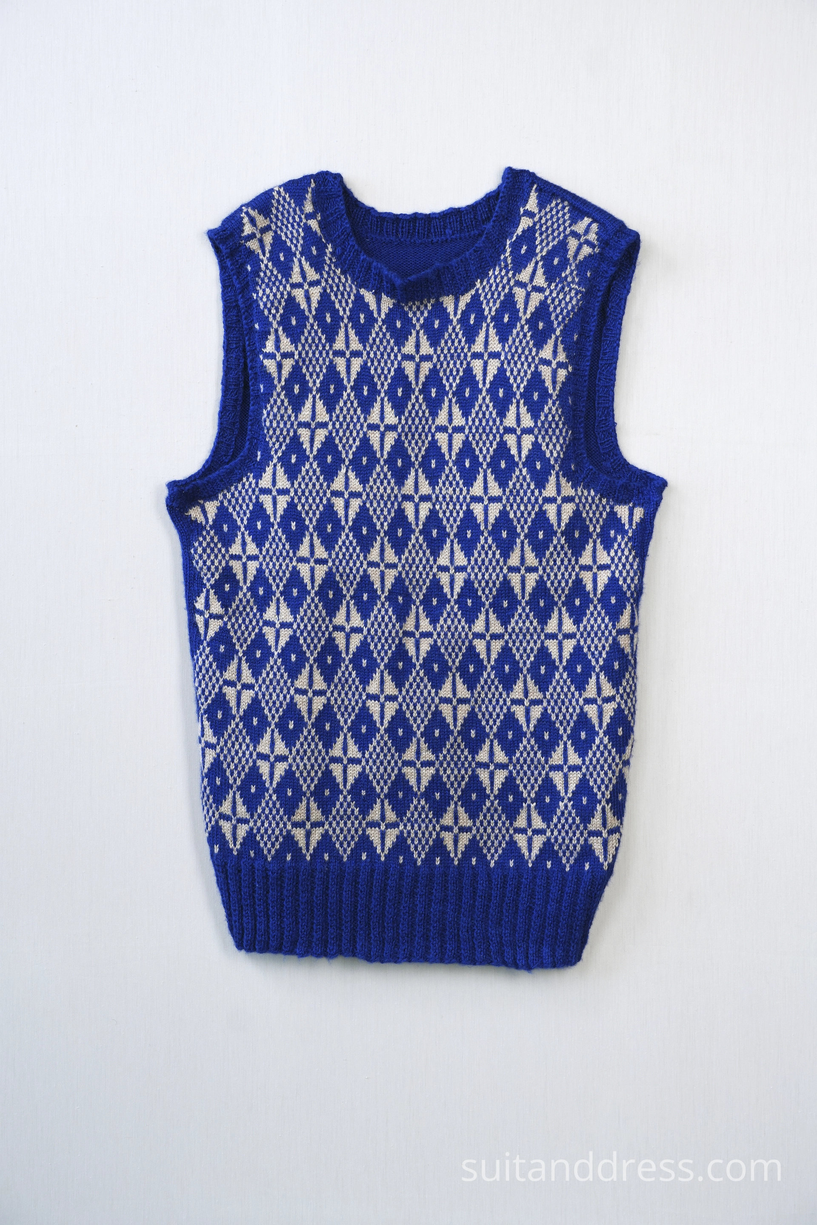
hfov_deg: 19.7
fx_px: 2349
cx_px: 408
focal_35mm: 69
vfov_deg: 29.2
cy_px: 612
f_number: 7.1
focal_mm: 46
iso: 320
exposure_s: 1/50
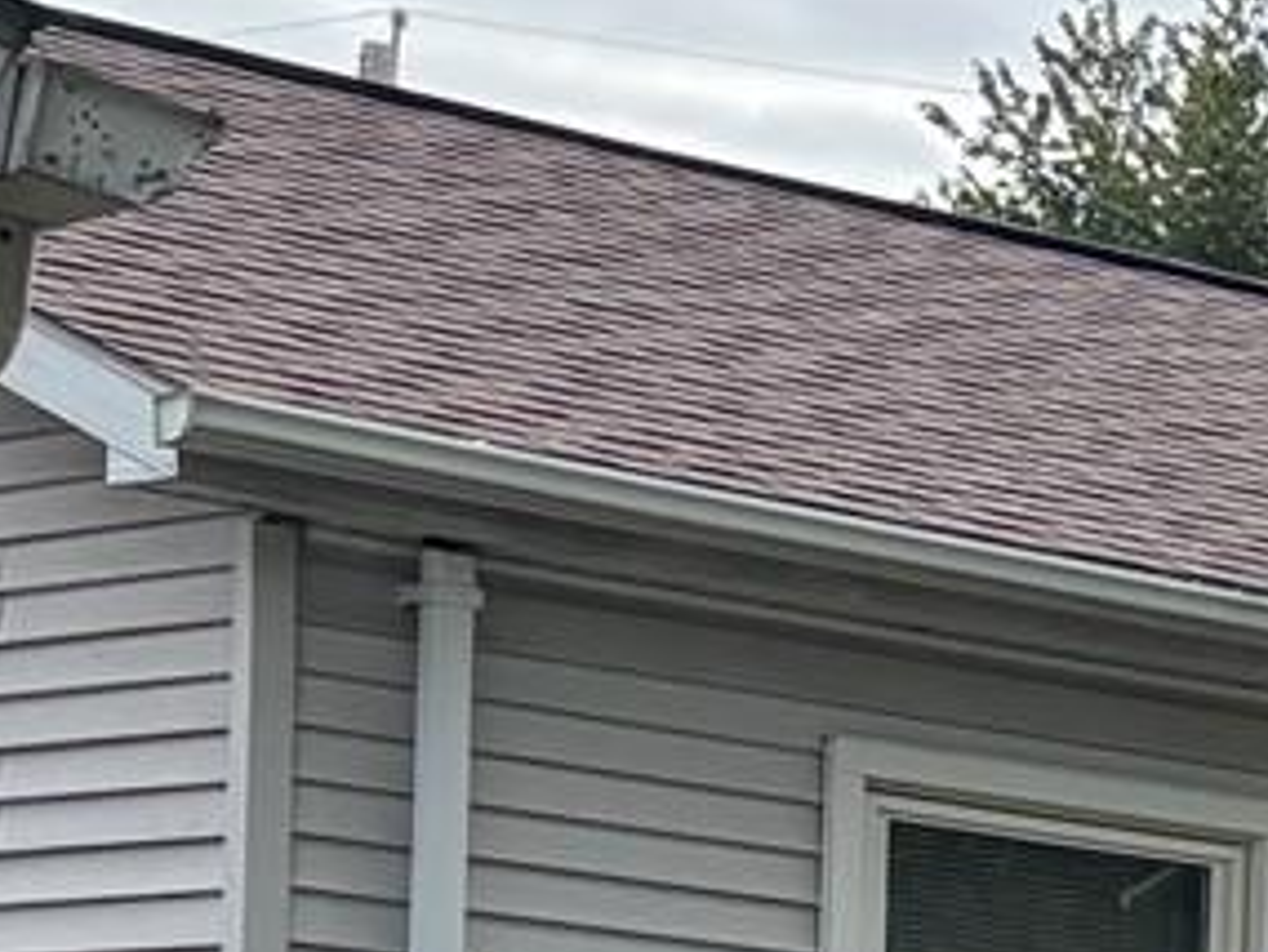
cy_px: 1802
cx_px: 4267
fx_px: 6853
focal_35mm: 187
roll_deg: -1.3
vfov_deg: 7.7
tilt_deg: +0.2
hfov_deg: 8.3
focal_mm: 5.96
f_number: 1.6
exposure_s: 1/3125
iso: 64
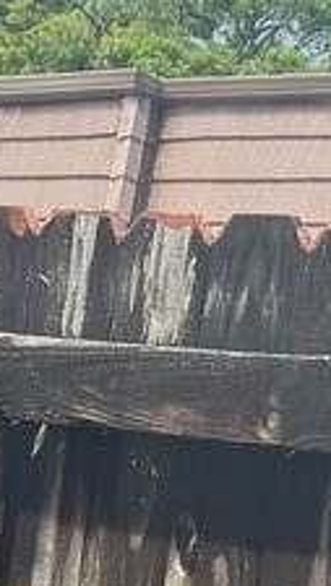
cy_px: 1412
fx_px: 2895
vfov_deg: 10.1
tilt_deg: -19.1
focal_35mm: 186
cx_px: 3
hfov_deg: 6.5
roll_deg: -5.4
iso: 80
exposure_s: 1/562
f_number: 1.78
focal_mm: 6.76
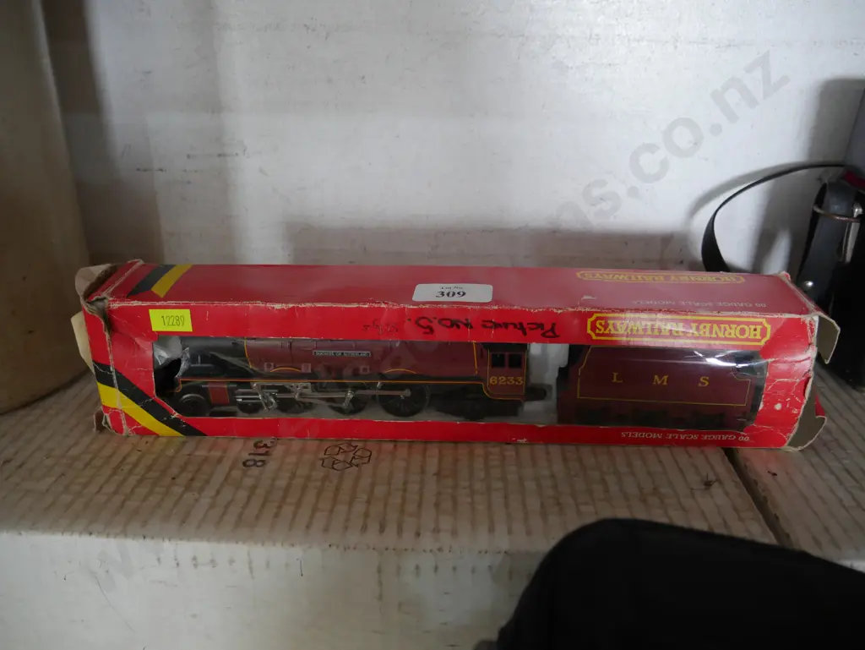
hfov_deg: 63.4
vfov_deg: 49.8
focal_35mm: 28
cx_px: 432
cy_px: 325
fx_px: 700
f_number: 3.5
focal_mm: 14
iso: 1000
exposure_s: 1/60
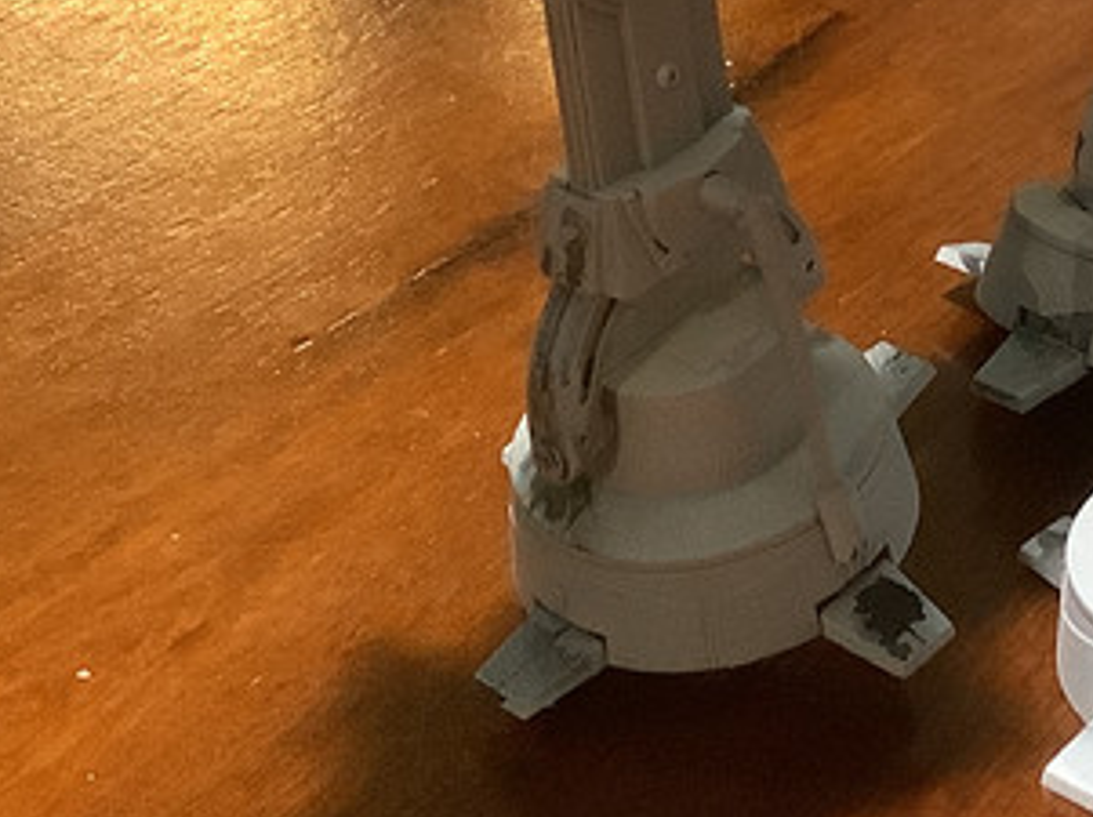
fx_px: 3469
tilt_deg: -17.6
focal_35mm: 110
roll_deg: -0.3
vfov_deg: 12.8
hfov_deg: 17.7
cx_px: 928
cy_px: -341
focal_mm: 3.3
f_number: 2.4
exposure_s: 1/33
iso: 400
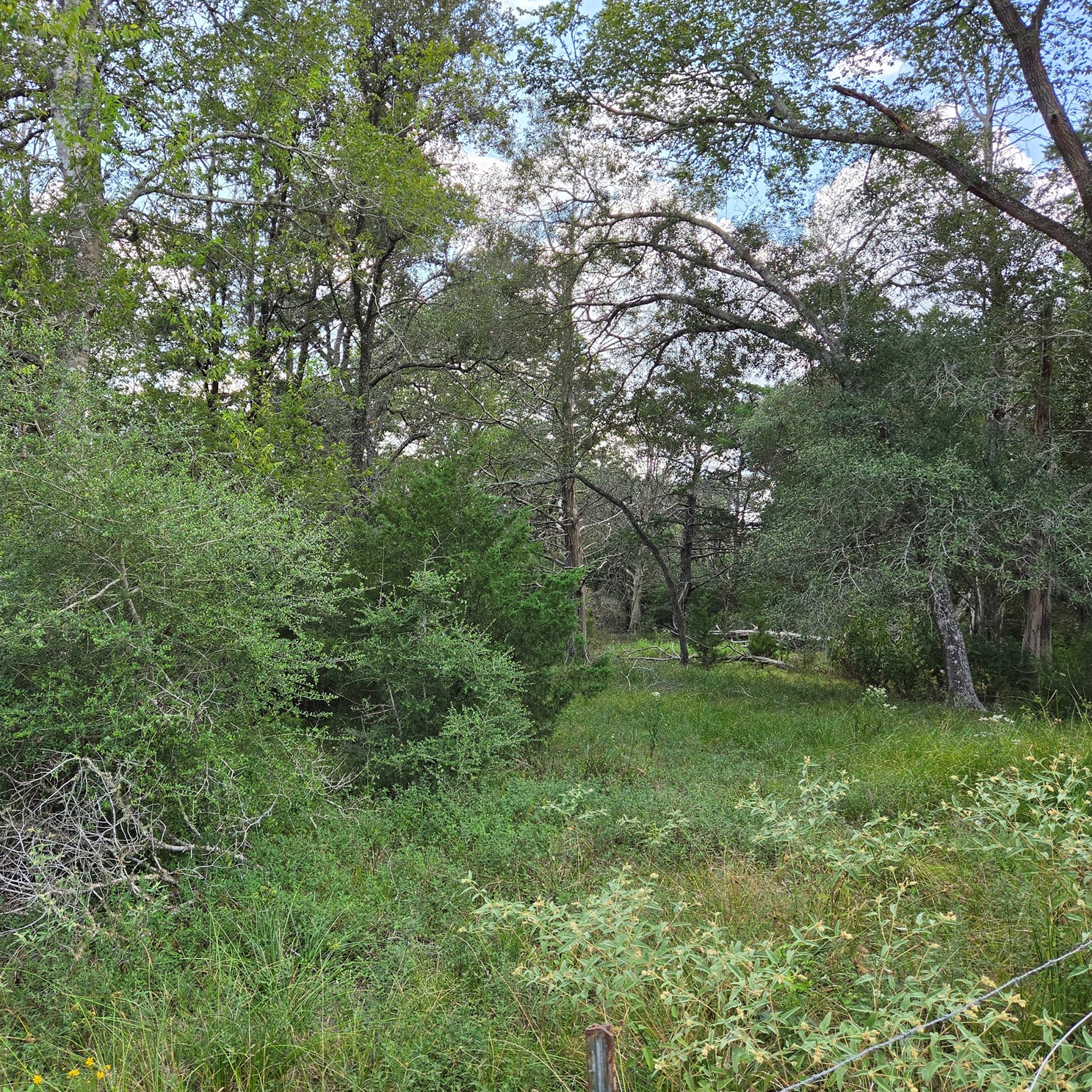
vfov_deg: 57.3
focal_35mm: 28
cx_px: 431
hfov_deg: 56.8
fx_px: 999
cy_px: 533
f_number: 1.8
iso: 80
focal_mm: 5.4
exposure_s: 1/1606
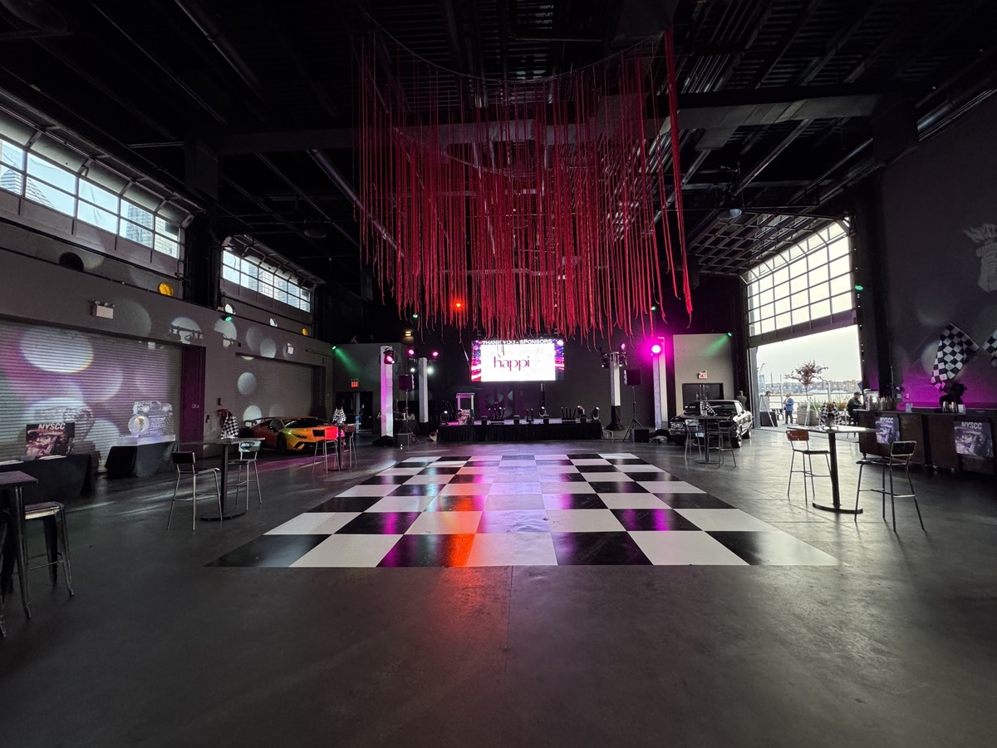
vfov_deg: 85.7
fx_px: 403
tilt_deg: +2.8
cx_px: 498
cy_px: 374
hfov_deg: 102.1
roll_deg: +0.8
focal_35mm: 14
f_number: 2.2
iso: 320
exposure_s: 1/120
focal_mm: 2.22
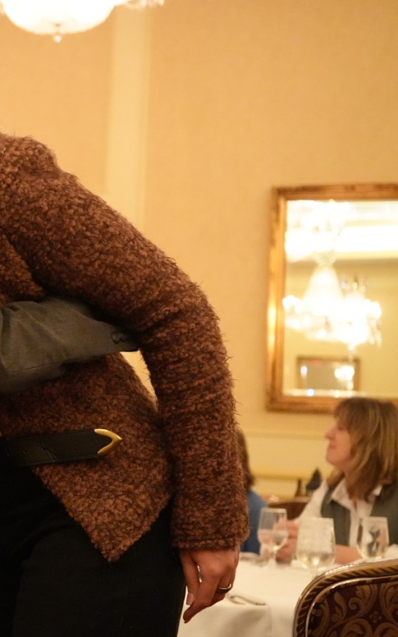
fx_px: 1284
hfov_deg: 16.7
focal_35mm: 74
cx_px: -110
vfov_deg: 27.8
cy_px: 340
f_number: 4.5
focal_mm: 44
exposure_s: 1/125
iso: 12800
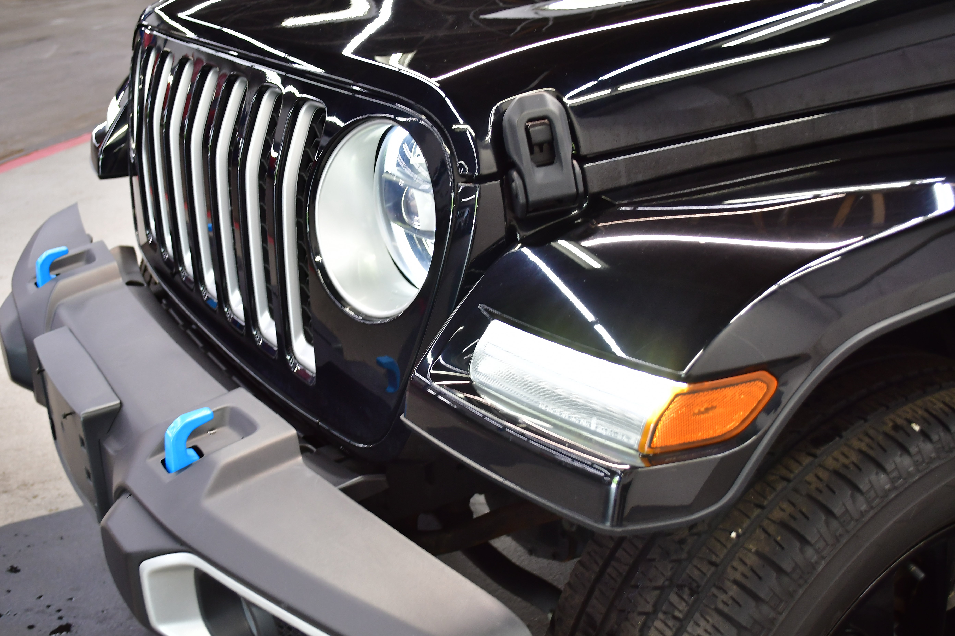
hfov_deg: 46.4
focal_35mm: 42
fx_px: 1114
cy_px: 318
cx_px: 478
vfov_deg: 31.9
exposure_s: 1/40
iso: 640
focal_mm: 28
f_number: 4.5
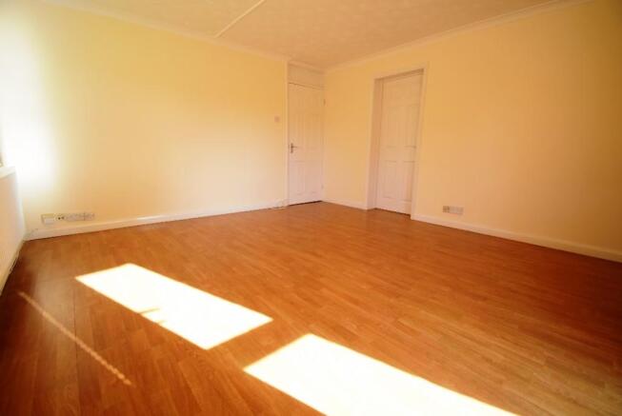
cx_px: 311
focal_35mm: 15
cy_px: 208
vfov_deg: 77.5
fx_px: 259
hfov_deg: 100.3
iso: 400
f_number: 5
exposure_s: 1/100
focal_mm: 10
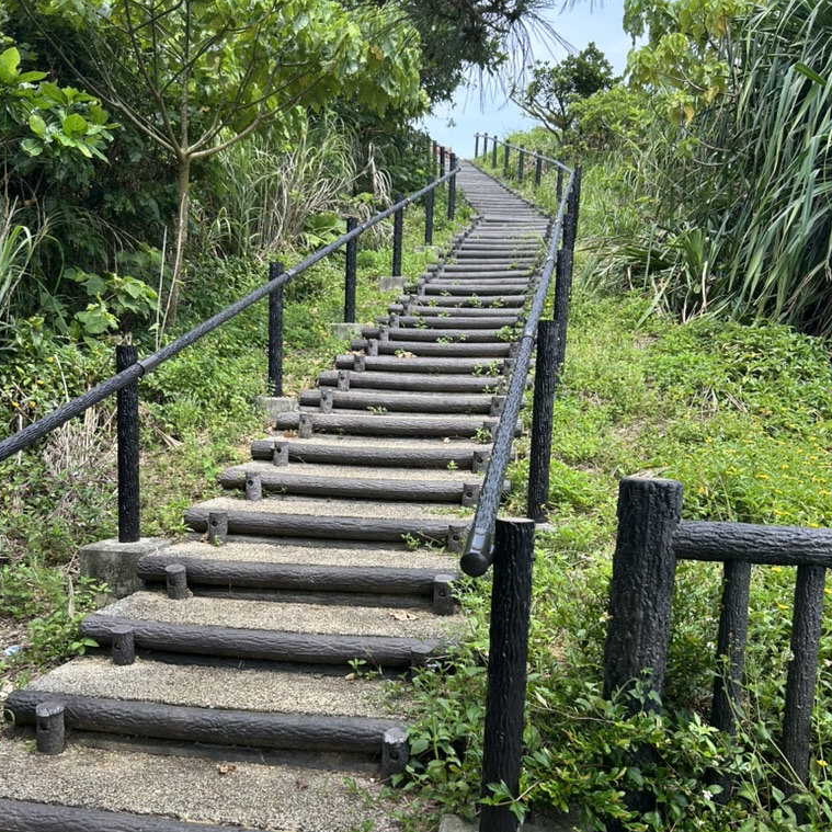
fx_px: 843
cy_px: 498
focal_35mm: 31
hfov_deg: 52.5
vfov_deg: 52.2
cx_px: 412
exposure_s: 1/1377
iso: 50
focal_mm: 5.7
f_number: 1.5
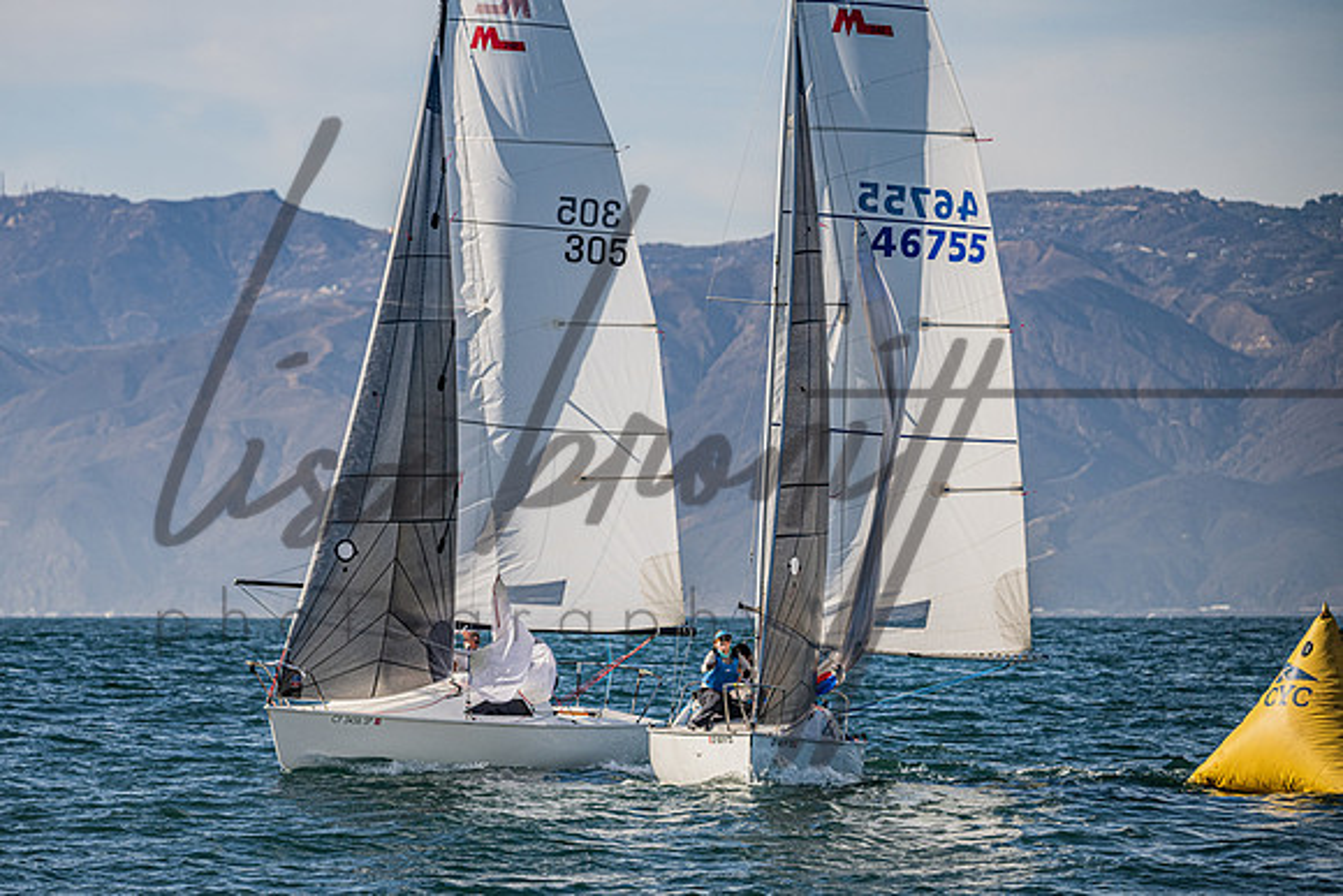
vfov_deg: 5.7
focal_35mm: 241
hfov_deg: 8.5
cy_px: 466
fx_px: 8992
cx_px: 552
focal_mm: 200
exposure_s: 1/3200
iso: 320
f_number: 5.6
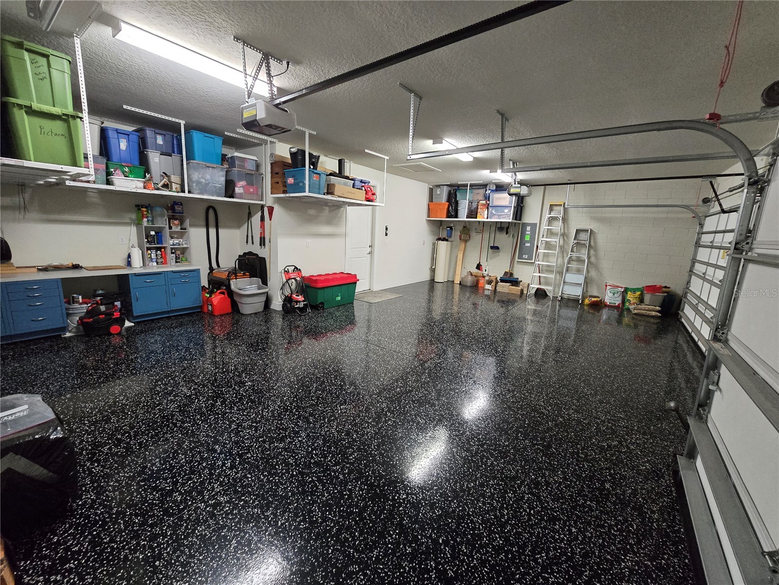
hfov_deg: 106.2
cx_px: 390
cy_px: 292
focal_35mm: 13
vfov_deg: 89.9
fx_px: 293
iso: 800
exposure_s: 1/60
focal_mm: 2.2
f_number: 2.2
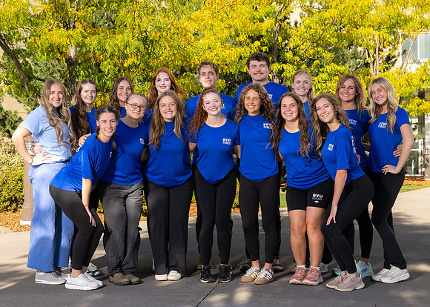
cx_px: 215
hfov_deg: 35.0
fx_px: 683
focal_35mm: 56
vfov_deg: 25.3
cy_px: 140
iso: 200
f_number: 9
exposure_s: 1/200
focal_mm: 42
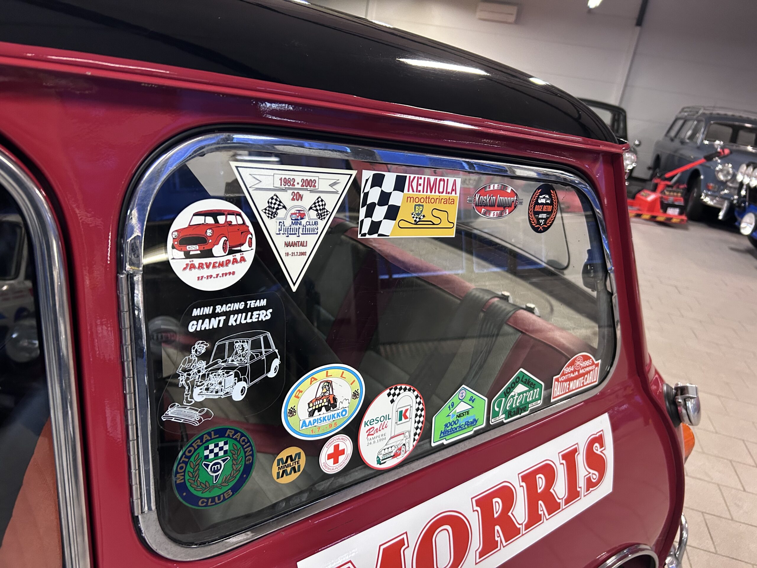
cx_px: 378
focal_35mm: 26
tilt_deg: -19.4
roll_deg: -9.3
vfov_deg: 53.1
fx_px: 569
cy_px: 284
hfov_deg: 67.3
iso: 320
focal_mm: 5.7
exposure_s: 1/50
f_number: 1.5
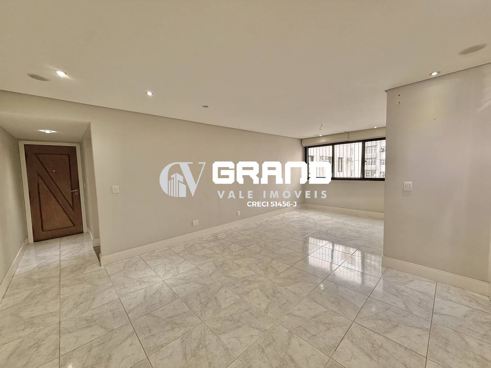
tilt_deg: -3.5
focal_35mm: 14
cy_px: 184
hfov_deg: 102.1
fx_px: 199
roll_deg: +1.7
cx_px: 246
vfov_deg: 85.7
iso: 160
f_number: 2.2
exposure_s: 1/120
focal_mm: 2.22
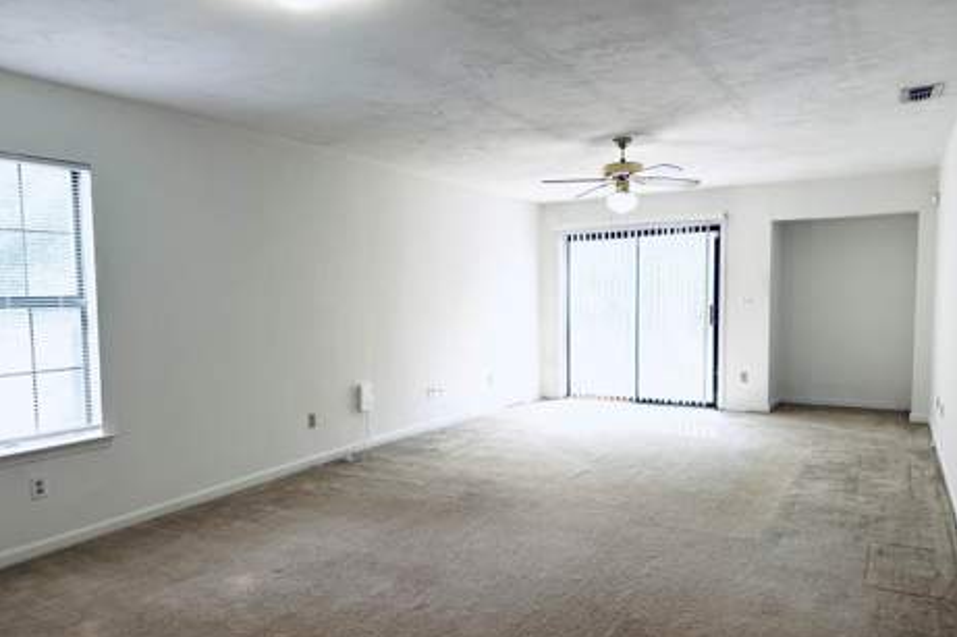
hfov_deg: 69.4
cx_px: 463
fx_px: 691
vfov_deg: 49.5
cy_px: 338
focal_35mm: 26
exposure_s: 1/120
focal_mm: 6.76
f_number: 1.78
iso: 125
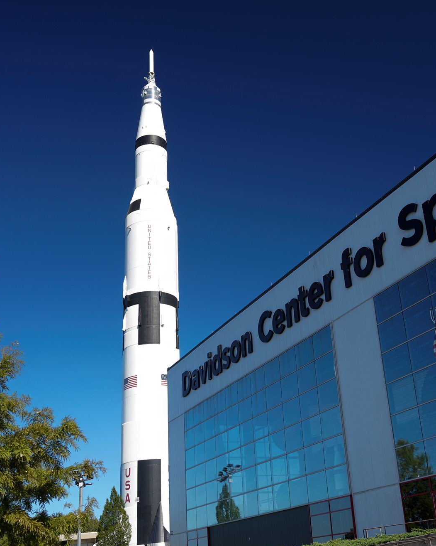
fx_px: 645
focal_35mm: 40
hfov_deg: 36.8
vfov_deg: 45.8
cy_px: 276
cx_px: 303
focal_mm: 28
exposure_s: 1/100
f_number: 5.6
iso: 100
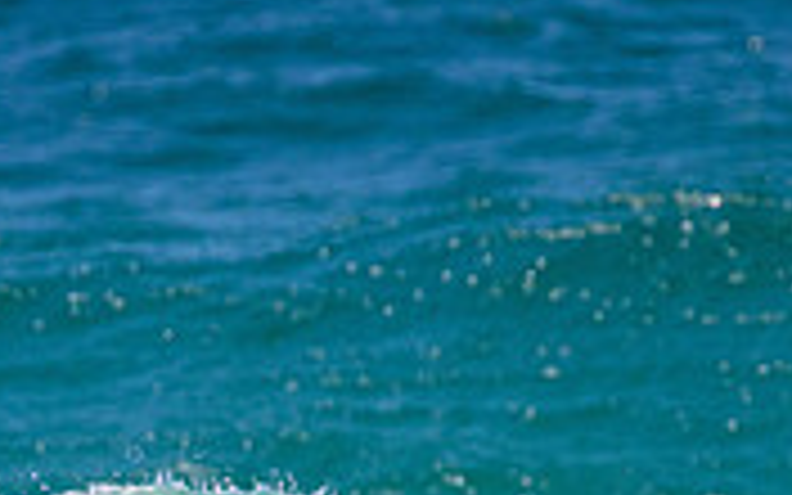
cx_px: 270
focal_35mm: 2695
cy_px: 799
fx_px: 58170
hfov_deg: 0.8
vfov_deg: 0.5
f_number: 11
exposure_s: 1/2000
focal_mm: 800
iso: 1250
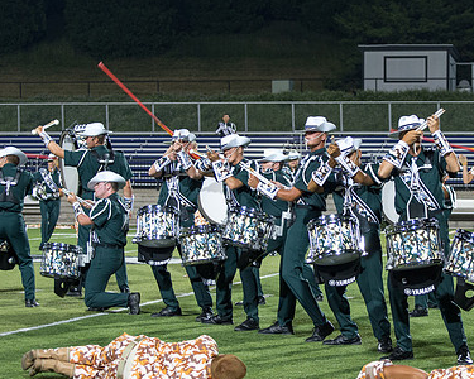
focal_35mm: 132
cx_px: 322
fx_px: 1852
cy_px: 172
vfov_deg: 11.7
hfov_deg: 14.6
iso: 1800
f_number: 4.5
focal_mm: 70
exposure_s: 1/160
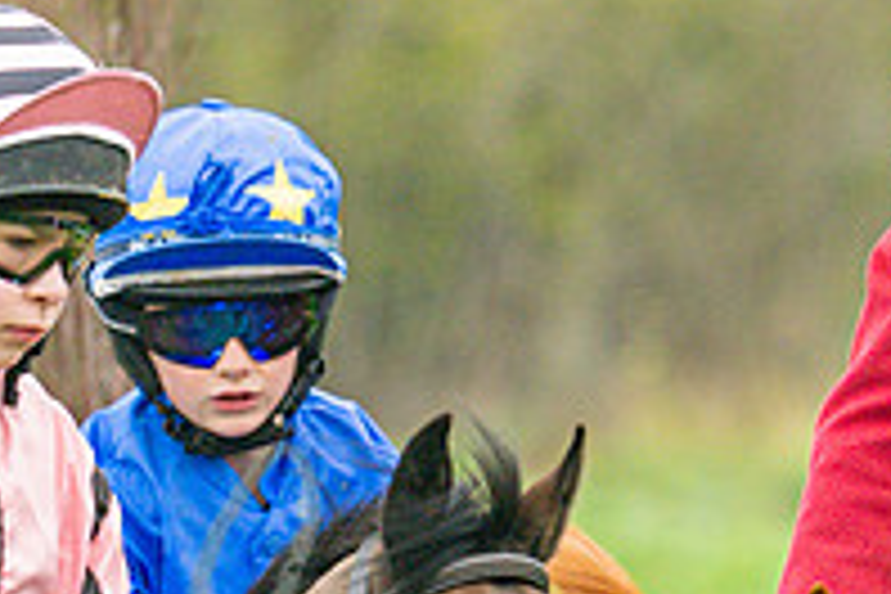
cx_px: 923
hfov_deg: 0.9
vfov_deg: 0.6
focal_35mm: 2180
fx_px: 53951
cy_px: 822
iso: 400
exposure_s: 1/500
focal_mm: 400
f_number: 4.5
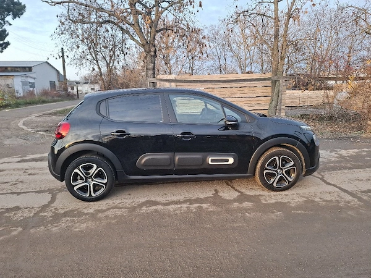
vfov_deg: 58.9
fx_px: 247
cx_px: 186
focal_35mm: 23
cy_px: 139
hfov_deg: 73.9
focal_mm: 5.54
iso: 50
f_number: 1.8
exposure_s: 1/108
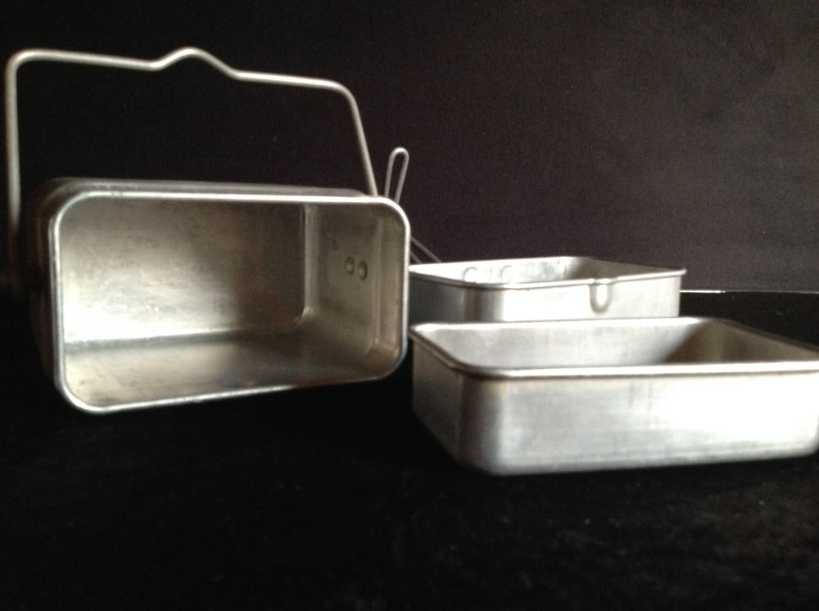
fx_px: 827
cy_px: 306
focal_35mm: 35
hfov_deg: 52.7
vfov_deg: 40.6
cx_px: 410
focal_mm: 4.28
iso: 320
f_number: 2.4
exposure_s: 1/15
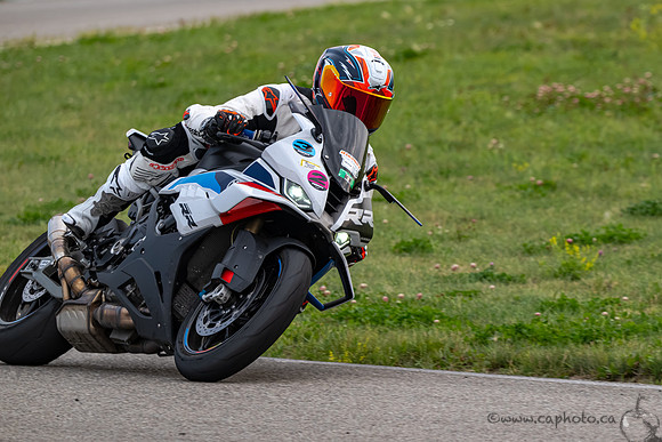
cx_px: 494
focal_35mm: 552
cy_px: 240
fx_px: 10151
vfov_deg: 2.5
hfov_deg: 3.7
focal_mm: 370
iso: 640
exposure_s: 1/1250
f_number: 6.3
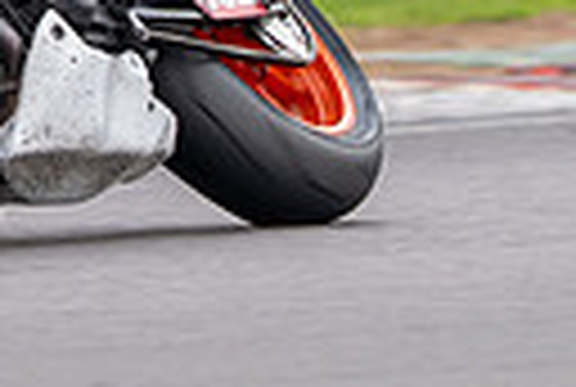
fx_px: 47968
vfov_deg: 0.5
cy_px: -493
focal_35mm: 2991
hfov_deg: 0.7
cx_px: 0
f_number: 4.5
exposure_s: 1/500
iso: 160
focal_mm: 600
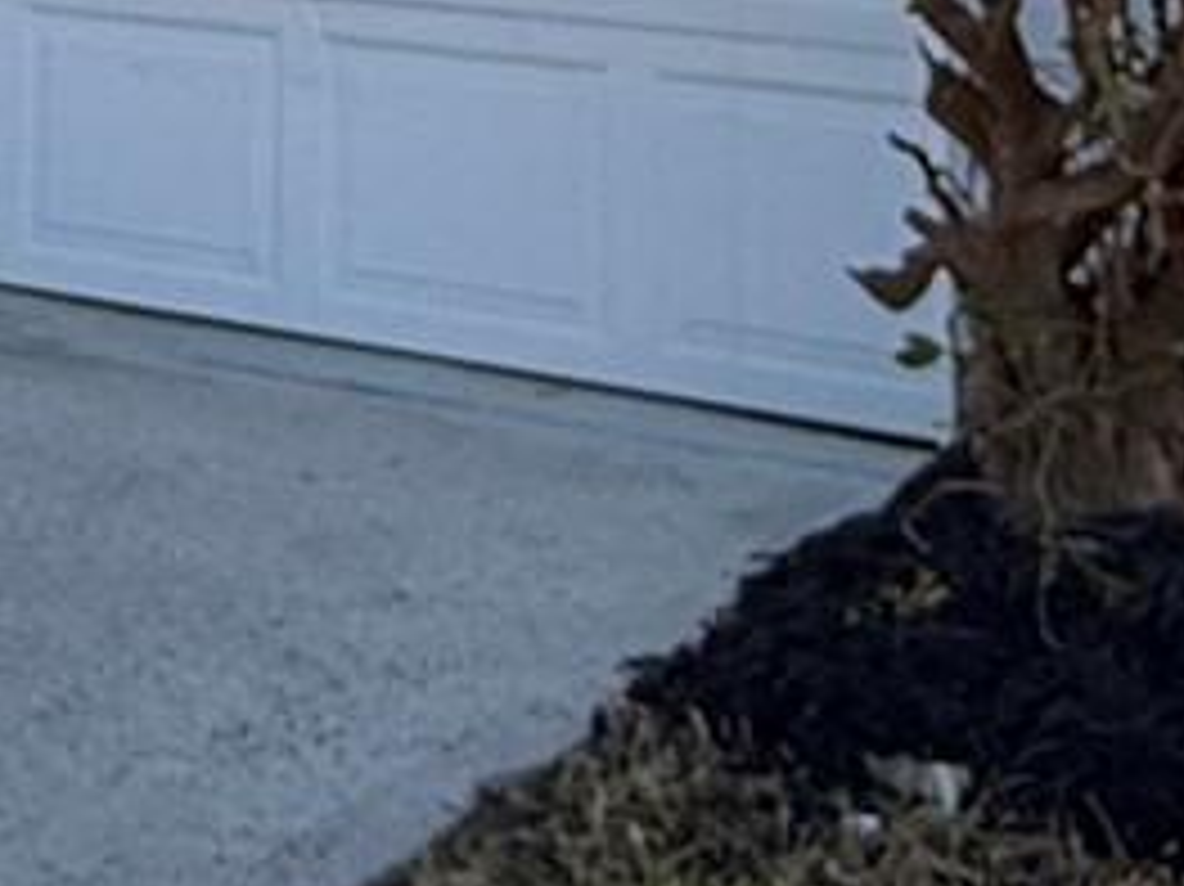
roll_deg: -0.4
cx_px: -365
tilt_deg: +5.8
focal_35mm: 109
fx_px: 3727
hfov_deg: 17.0
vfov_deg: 12.1
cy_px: -868
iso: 64
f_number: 2.2
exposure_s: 1/146
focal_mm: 2.22
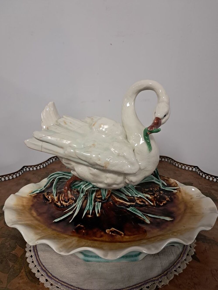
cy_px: 145
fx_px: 227
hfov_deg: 51.4
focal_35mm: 27
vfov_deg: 65.3
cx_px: 109
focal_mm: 4
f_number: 1.8
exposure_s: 1/50
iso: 200
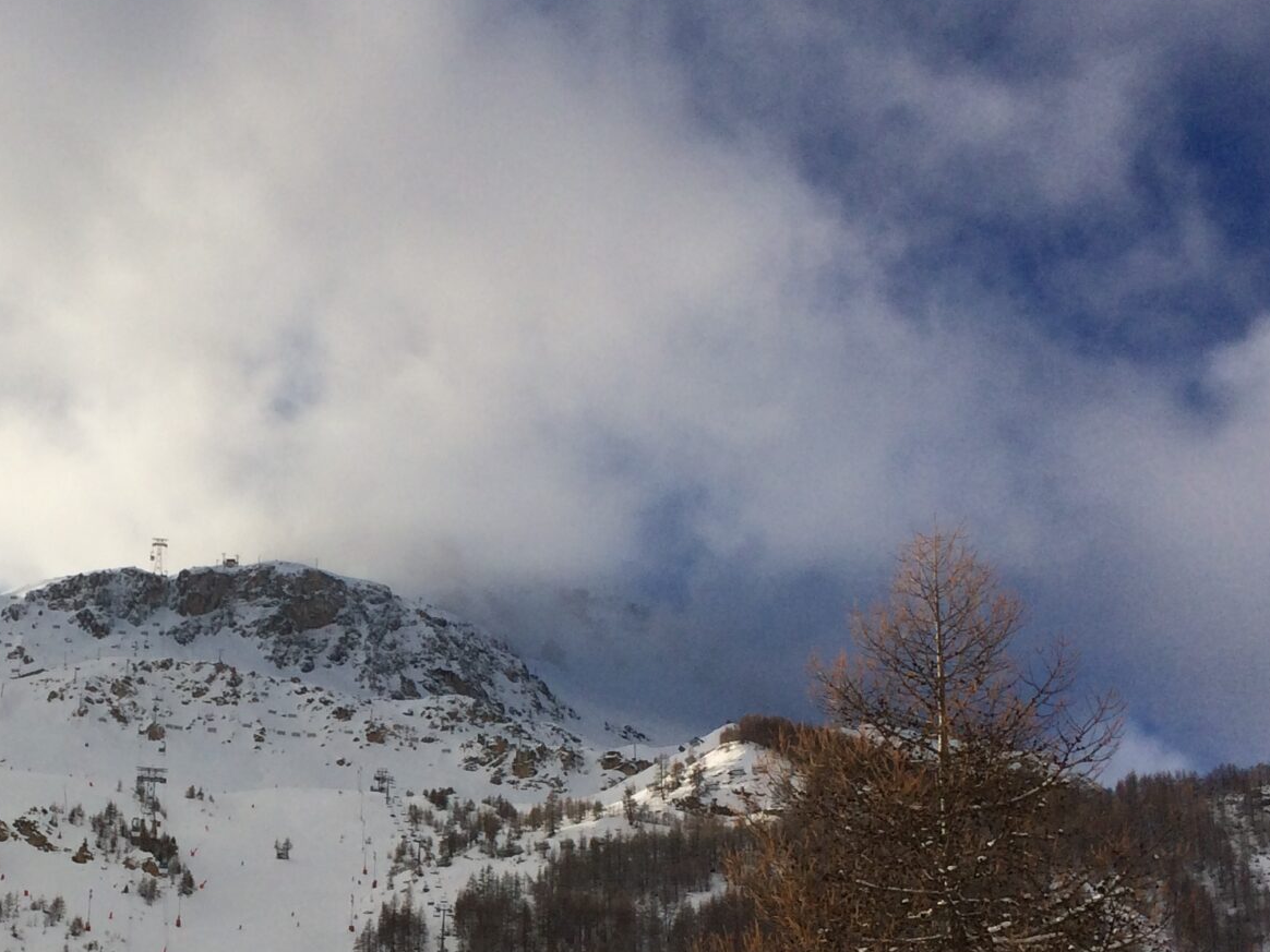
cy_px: 786
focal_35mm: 66
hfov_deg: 28.4
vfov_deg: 21.9
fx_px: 2421
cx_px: 152
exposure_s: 1/5882
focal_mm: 4.12
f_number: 2.2
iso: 40
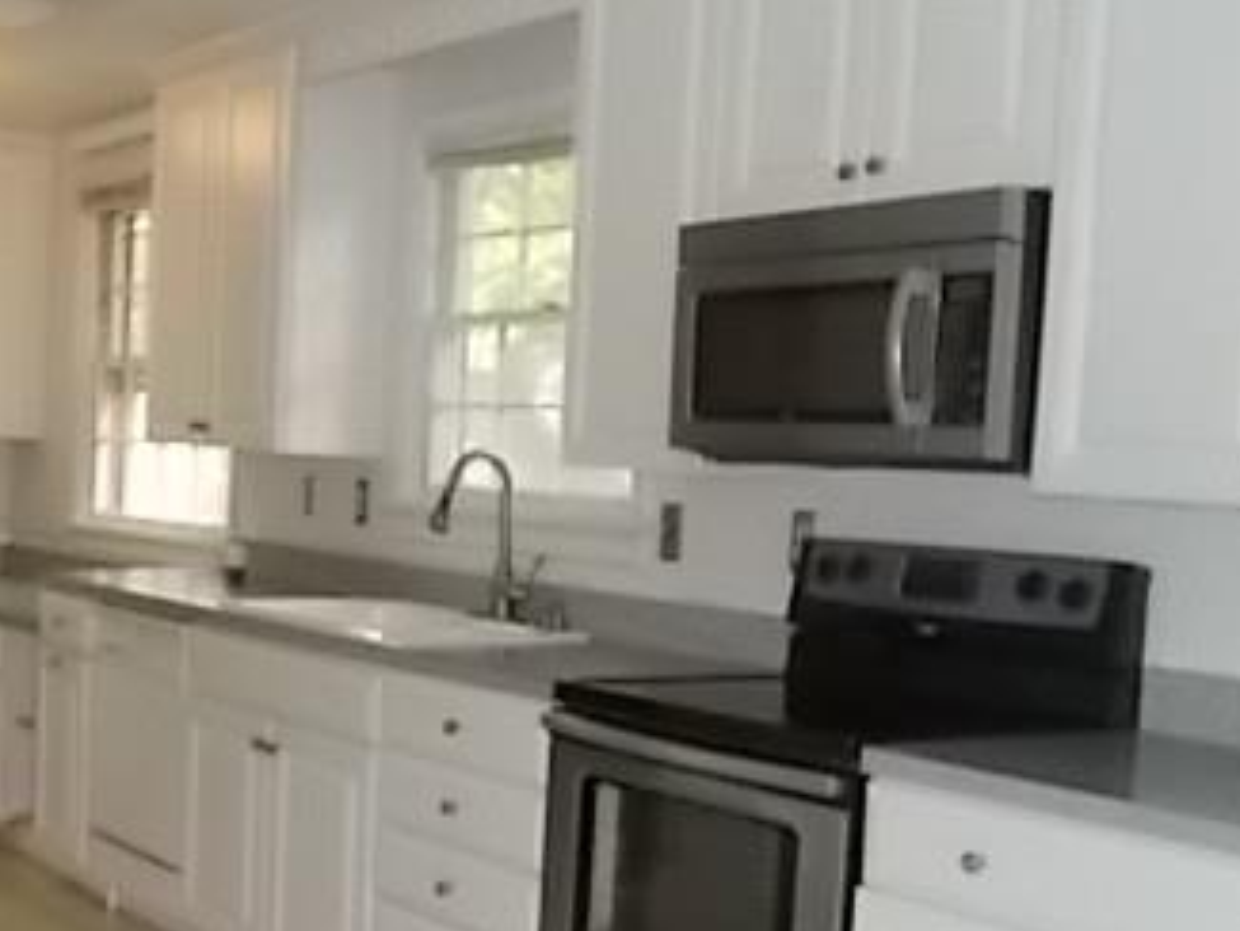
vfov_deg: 24.7
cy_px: 637
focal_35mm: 59
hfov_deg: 31.7
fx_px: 2114
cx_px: 229
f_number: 3.4
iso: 320
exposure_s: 1/25
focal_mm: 5.3
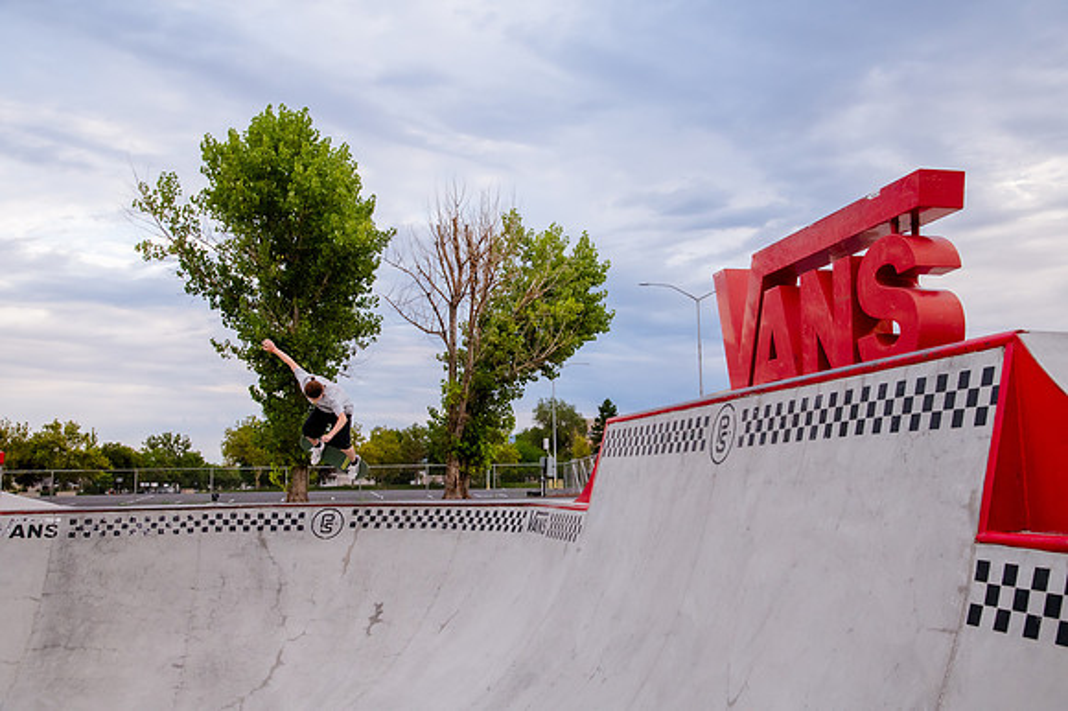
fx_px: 1127
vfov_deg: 35.0
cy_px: 356
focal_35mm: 38
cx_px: 534
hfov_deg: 50.7
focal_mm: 38
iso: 2500
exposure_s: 1/400
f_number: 9
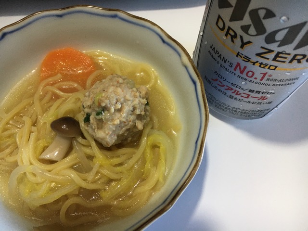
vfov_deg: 48.2
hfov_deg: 61.7
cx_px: 154
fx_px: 258
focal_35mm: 29
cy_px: 116
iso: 40
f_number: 2.2
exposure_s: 1/30
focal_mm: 4.15
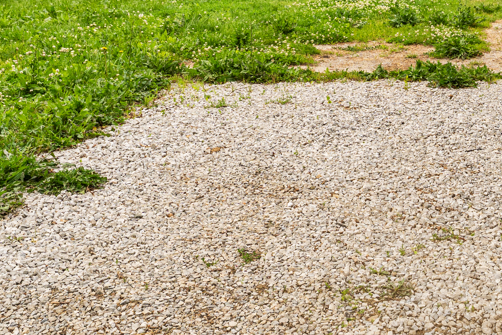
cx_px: 438
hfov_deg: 32.8
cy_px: -65
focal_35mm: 58
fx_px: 812
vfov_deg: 21.6
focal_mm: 22.1
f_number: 6.3
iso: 320
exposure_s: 1/800
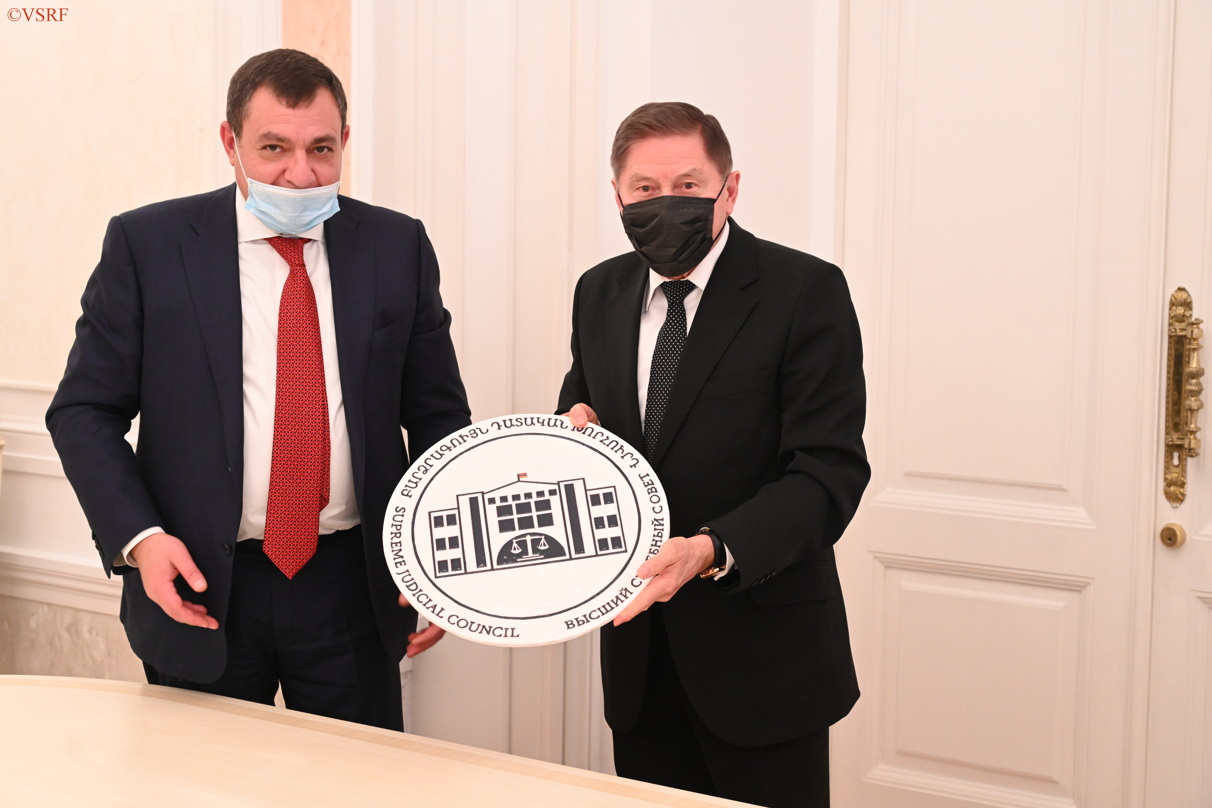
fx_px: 1818
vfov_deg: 25.1
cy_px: 404
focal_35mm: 54
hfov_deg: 36.9
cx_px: 606
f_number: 5
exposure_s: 1/100
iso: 4000
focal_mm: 54
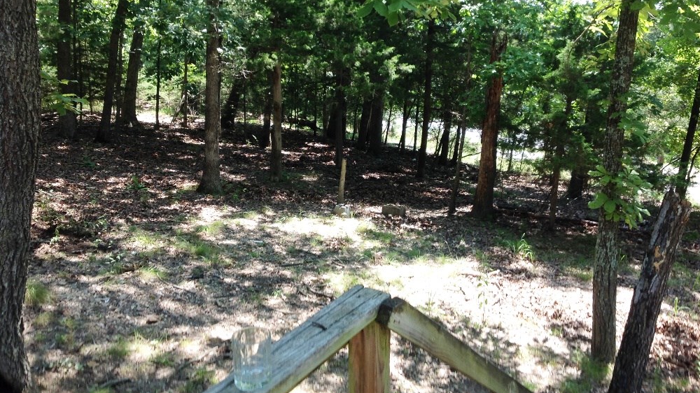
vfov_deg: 30.3
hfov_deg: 51.6
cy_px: 142
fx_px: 724
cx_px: 353
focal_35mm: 39
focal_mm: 4.28
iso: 50
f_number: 2.4
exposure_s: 1/187
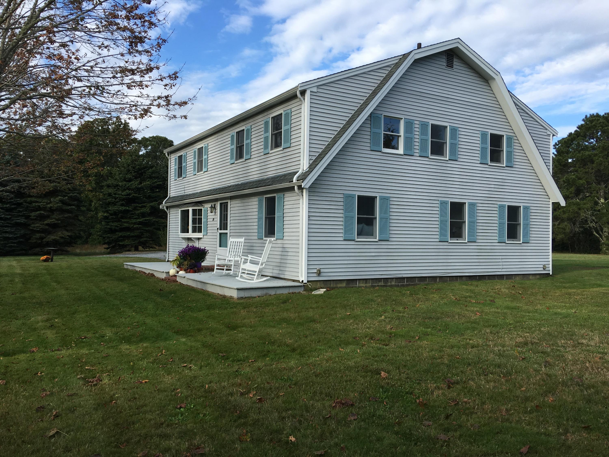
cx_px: 304
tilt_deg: +1.5
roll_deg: -0.8
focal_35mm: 29
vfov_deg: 48.2
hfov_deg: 61.7
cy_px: 228
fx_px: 510
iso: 25
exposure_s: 1/801
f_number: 2.2
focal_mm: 4.15
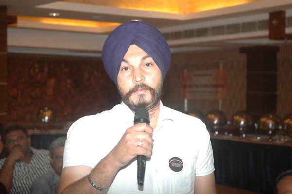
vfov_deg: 16.5
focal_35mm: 82
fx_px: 669
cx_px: 146
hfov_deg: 24.6
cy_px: 97
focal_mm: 55
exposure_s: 1/60
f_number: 4.5
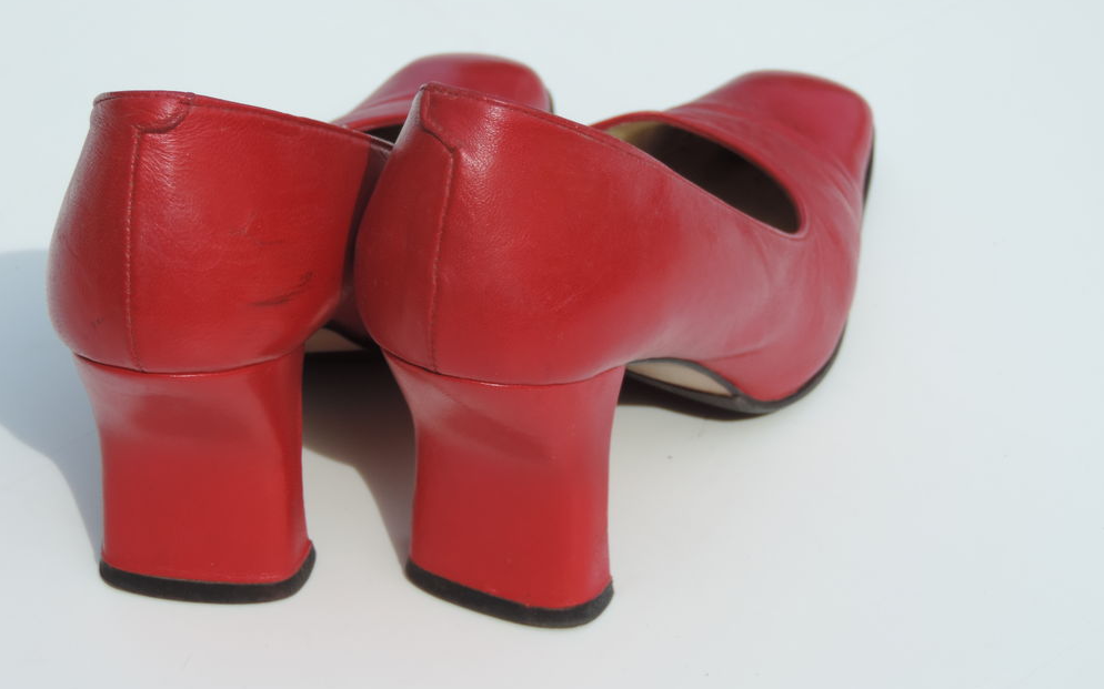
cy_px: 356
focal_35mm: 128
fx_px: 3851
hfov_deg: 16.3
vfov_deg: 10.2
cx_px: 553
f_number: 4.2
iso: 80
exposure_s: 1/500
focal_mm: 21.4
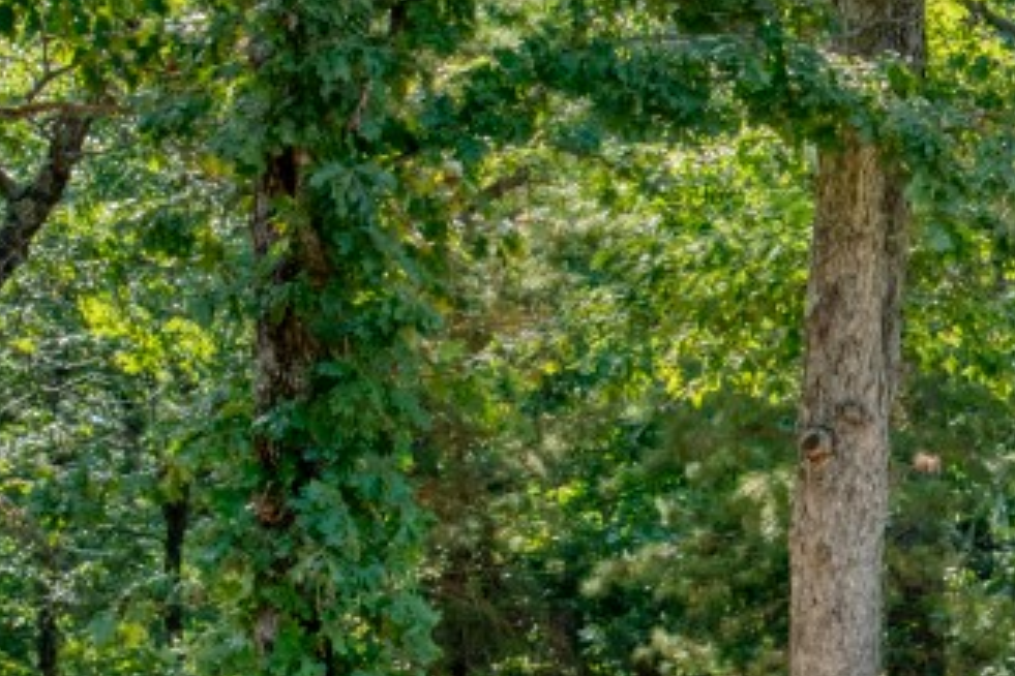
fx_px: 4060
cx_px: 1335
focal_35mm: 144
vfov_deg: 9.4
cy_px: 834
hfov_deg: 13.7
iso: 320
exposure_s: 1/60
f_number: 4
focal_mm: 46
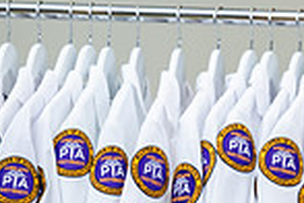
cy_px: 142
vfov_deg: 2.8
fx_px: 4154
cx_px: 548
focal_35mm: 492
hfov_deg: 4.2
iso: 1600
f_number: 3.5
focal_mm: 125
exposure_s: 1/200
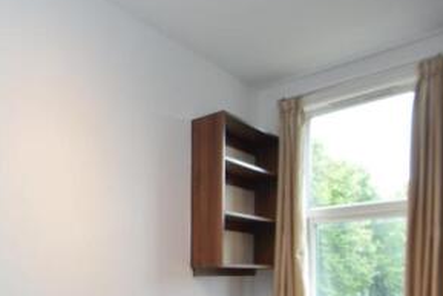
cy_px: 312
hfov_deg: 54.8
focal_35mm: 34
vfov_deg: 34.5
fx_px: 419
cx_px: 155
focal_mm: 10
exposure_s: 1/60
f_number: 4
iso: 500
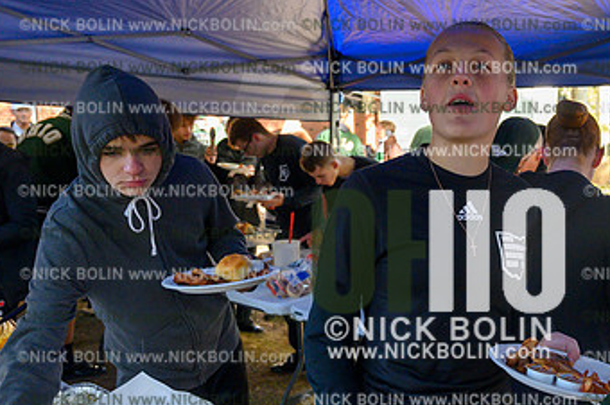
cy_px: 274
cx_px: 438
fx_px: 694
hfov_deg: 46.2
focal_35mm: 41
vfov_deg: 32.3
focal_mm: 24
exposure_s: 1/500
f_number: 5
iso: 2500
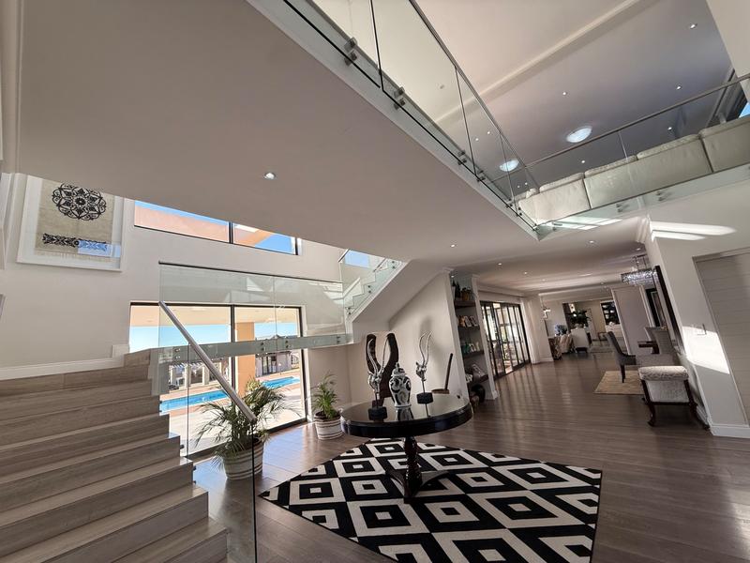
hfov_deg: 102.1
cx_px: 375
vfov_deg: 85.7
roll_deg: +7.4
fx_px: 303
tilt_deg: +12.3
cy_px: 282
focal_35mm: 14
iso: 64
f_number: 2.2
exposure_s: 1/223
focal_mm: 2.22
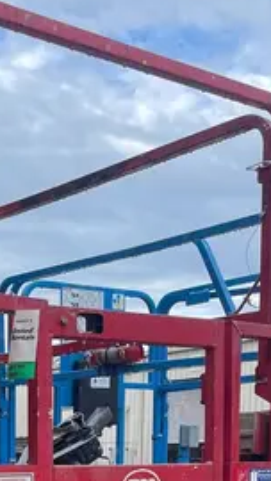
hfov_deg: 15.3
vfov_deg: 25.0
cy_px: 569
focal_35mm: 77
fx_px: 983
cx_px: -27
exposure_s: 1/955
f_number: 1.6
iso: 32
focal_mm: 4.2
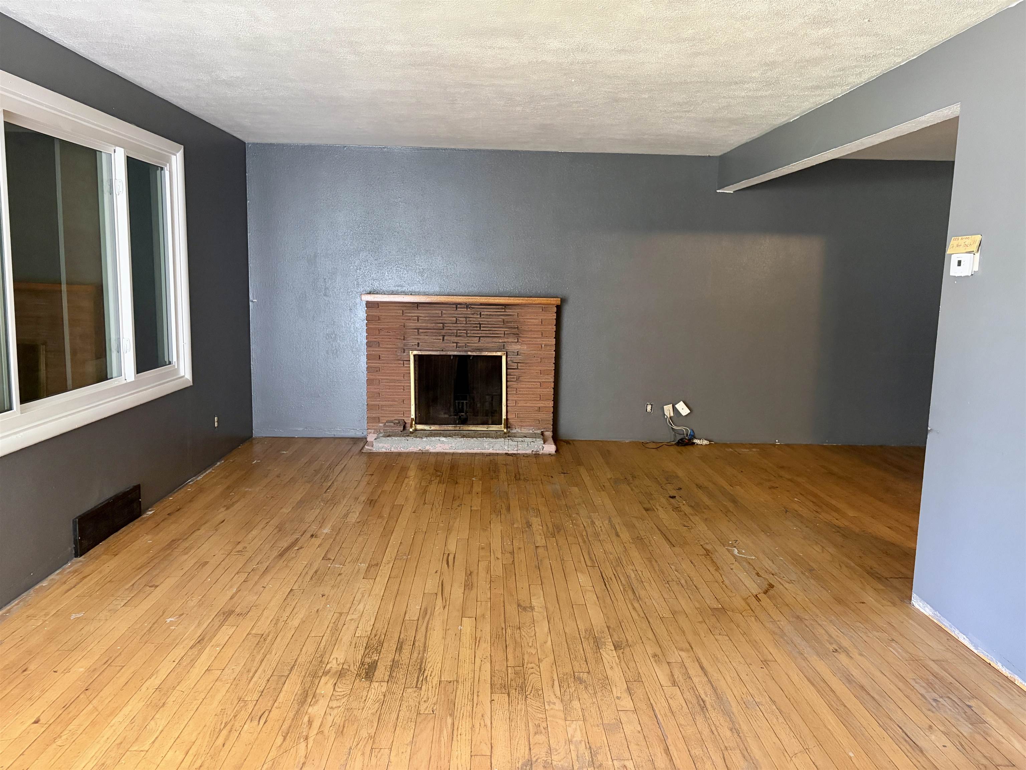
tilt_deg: -7.2
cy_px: 385
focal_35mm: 26
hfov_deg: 67.3
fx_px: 771
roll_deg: -0.9
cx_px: 513
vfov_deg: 53.1
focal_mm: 5.96
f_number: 1.6
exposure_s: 1/42
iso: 500
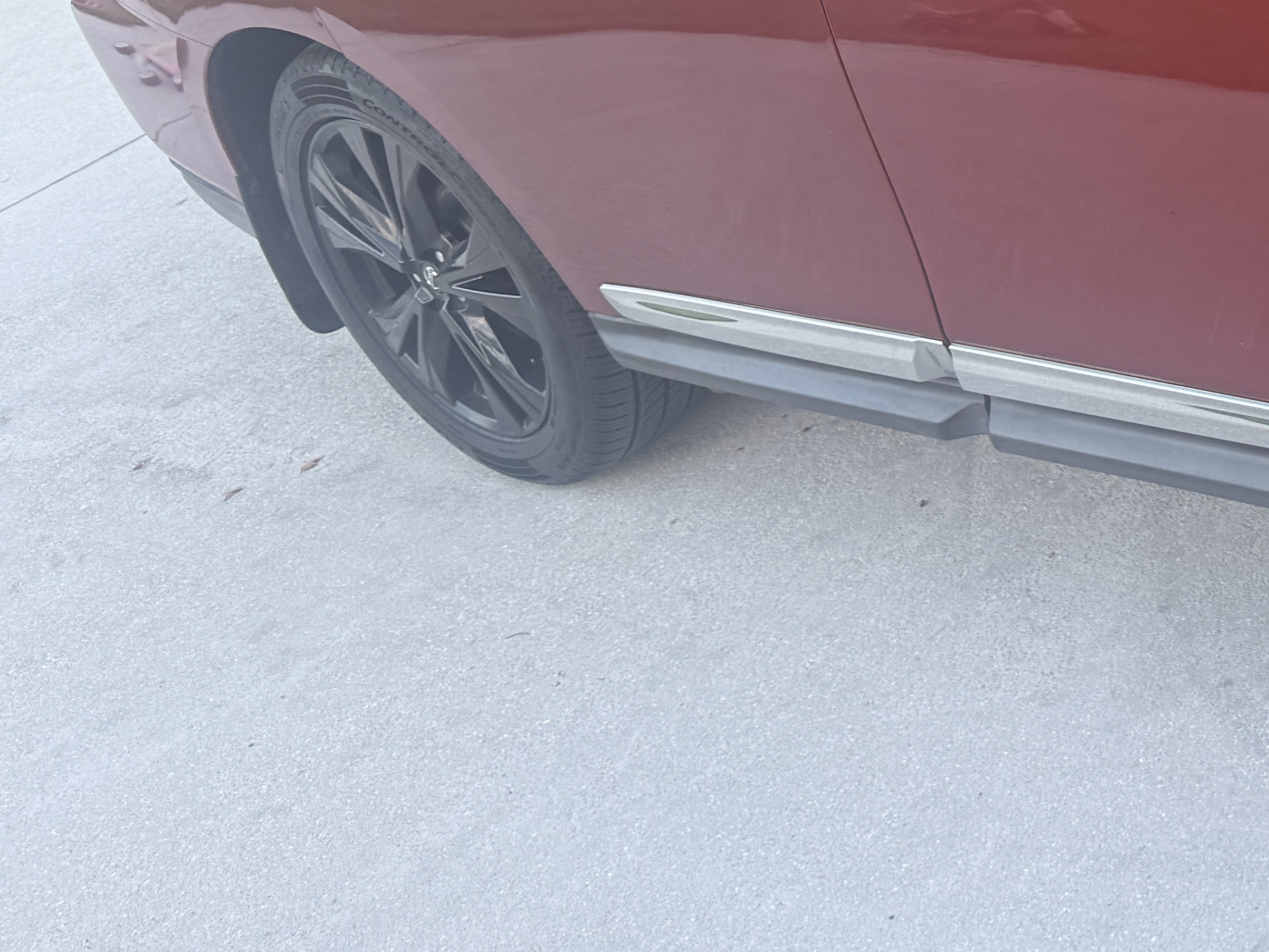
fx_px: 2090
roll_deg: +11.6
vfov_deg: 24.3
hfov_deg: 29.5
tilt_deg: -22.0
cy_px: -31
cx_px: 1488
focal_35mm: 57
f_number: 1.78
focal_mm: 6.76
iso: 125
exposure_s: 1/235
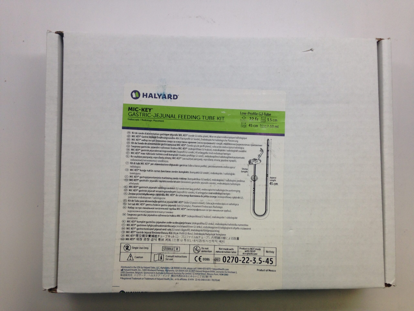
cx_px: 207
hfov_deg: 55.4
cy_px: 156
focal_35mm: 33
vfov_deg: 42.9
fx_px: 395
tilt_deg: -85.2
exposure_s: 1/60
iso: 50
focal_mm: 4.12
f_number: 2.4
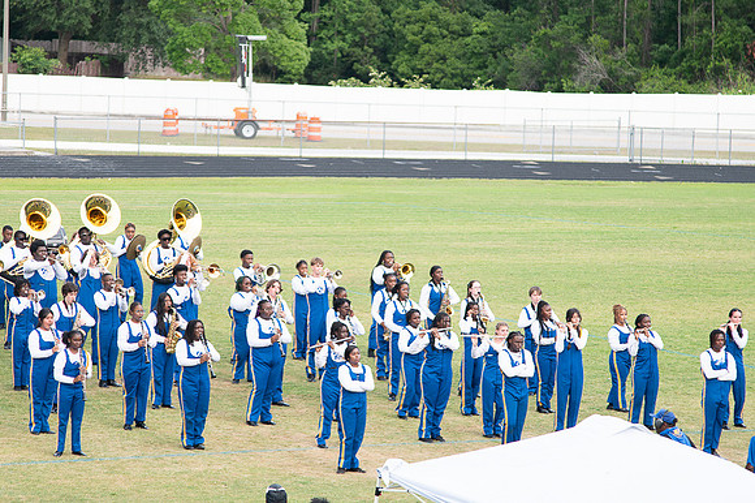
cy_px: 245
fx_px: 3892
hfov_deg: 11.1
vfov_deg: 7.4
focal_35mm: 186
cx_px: 349
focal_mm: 110
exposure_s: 1/200
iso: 100
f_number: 4
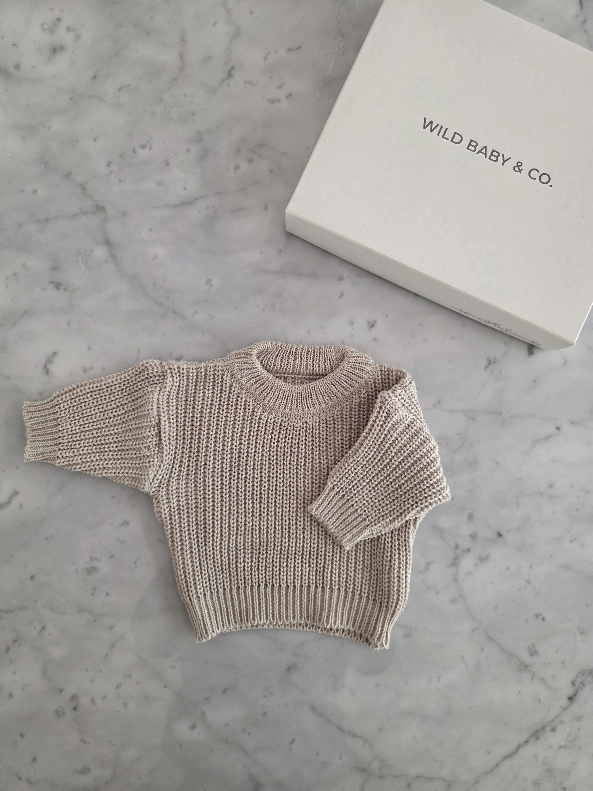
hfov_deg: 58.9
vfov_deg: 73.9
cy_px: 396
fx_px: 525
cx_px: 296
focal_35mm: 23
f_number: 1.7
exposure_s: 1/101
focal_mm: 6.3
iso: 400
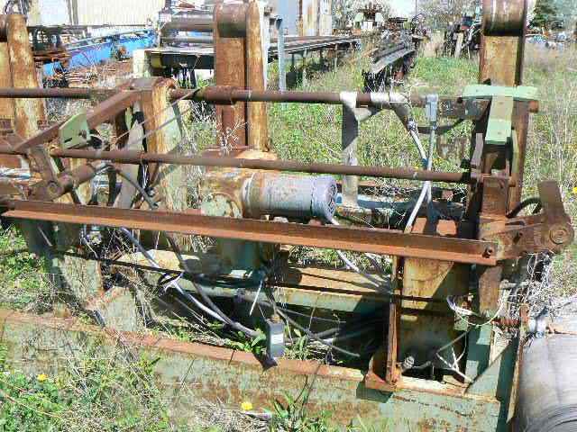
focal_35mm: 36
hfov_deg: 51.4
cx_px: 288
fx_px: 600
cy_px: 216
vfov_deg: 39.7
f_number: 5.6
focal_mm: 6
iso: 80
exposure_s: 1/320
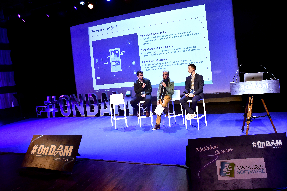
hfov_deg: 73.7
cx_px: 144
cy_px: 96
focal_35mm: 24
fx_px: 191
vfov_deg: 53.1
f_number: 5
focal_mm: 16
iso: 1250
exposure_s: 1/80
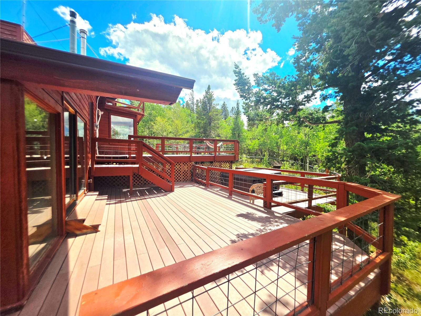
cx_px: 210
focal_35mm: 13
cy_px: 158
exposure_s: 1/3333
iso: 40
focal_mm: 2.2
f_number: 1.9
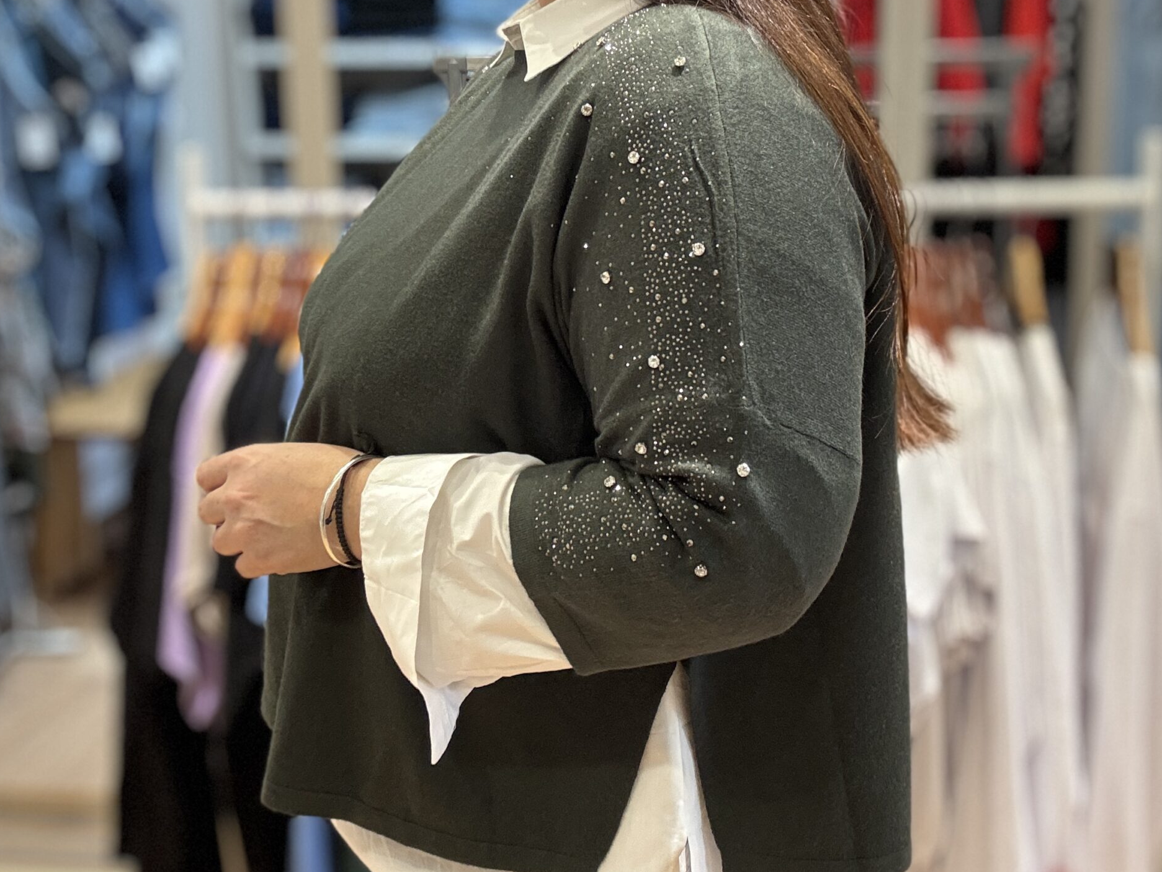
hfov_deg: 45.8
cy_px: 299
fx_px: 1376
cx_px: 579
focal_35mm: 41
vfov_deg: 34.8
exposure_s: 1/50
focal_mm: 2.69
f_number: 1.9
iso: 160
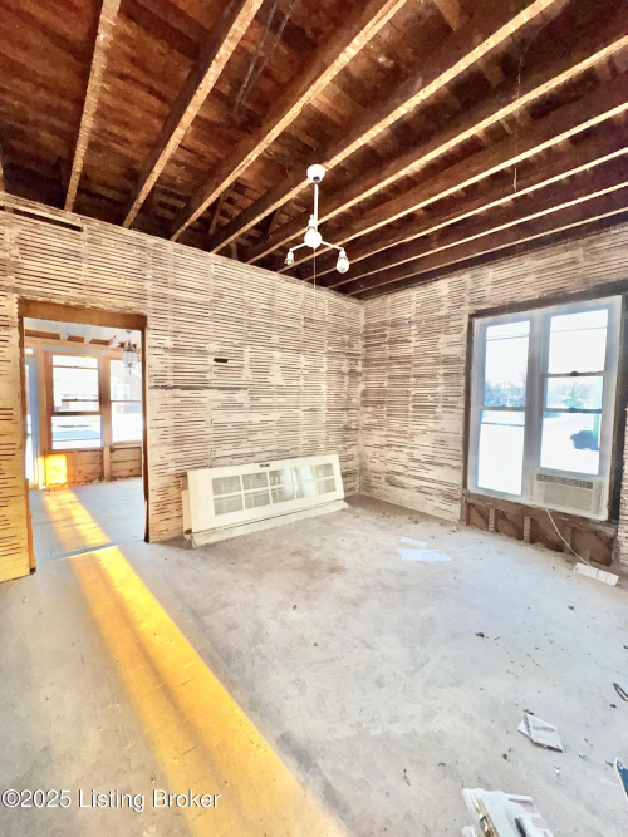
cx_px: 314
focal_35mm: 14
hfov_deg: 85.7
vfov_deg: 102.1
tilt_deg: -4.0
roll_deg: +0.3
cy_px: 418
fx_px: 339
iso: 320
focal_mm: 2.22
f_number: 2.2
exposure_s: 1/60
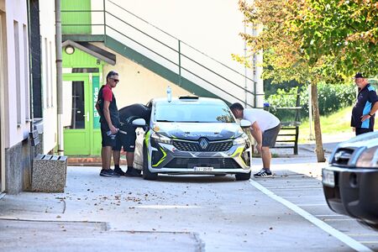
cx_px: 189
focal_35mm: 200
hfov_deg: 10.3
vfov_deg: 6.9
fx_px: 2100
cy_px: 126
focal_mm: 200
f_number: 6.3
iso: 1600
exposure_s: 1/1250
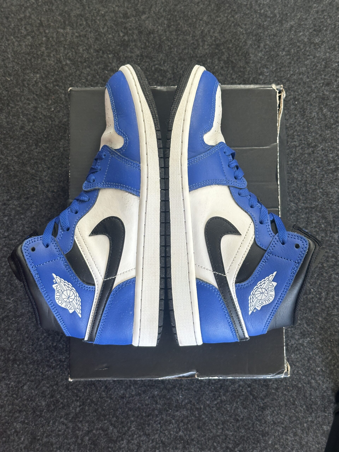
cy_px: 226
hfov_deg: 30.3
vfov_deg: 39.7
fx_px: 627
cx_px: 170
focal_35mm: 48
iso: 125
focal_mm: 6.86
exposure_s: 1/50
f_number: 1.78
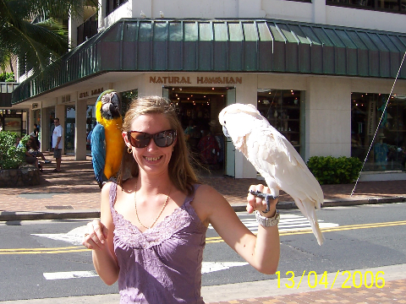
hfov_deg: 39.3
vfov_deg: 30.2
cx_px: 145
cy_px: 128
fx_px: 563
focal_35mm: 48
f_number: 4.8
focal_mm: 6
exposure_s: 1/250
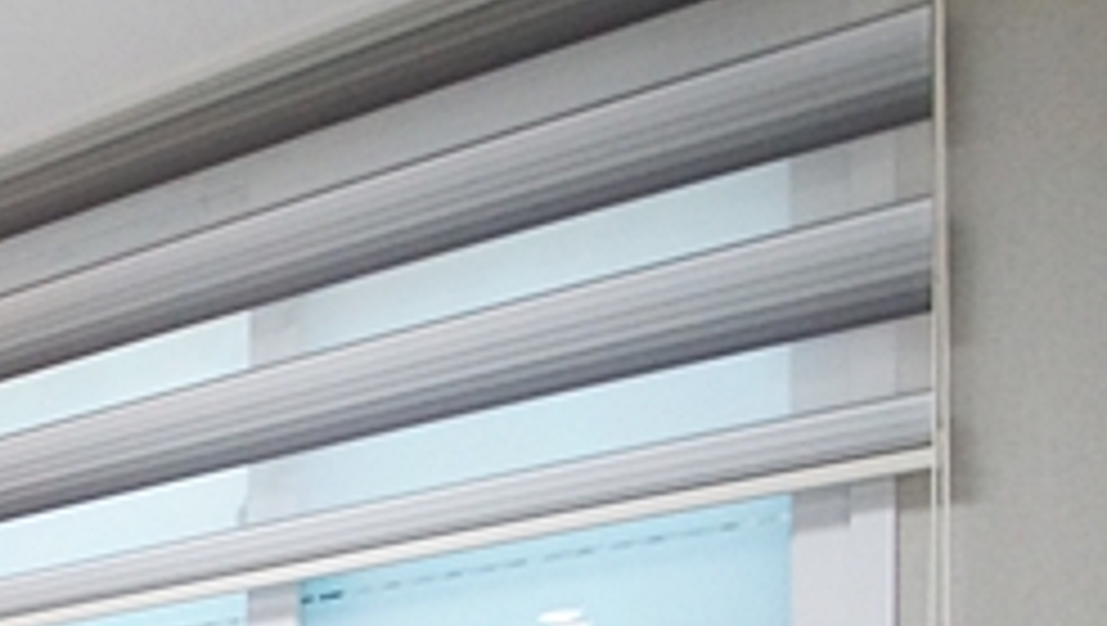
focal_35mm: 51
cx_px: -450
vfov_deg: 19.3
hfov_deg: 29.4
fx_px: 1499
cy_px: 1045
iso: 1600
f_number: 4
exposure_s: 1/200
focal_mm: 10
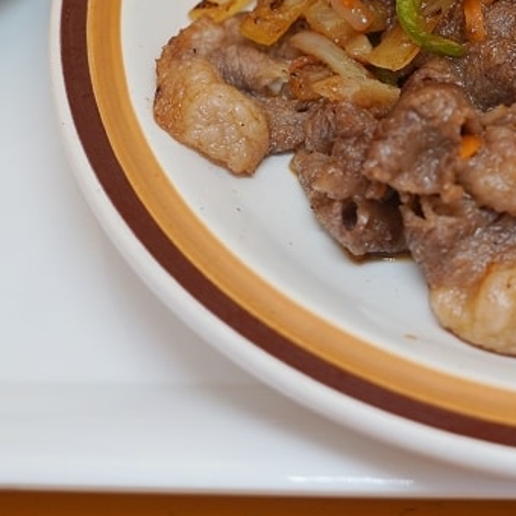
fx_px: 1670
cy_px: -15
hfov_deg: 17.3
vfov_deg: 17.1
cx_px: 486
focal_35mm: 99
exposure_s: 1/60
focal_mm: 33
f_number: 4
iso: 100
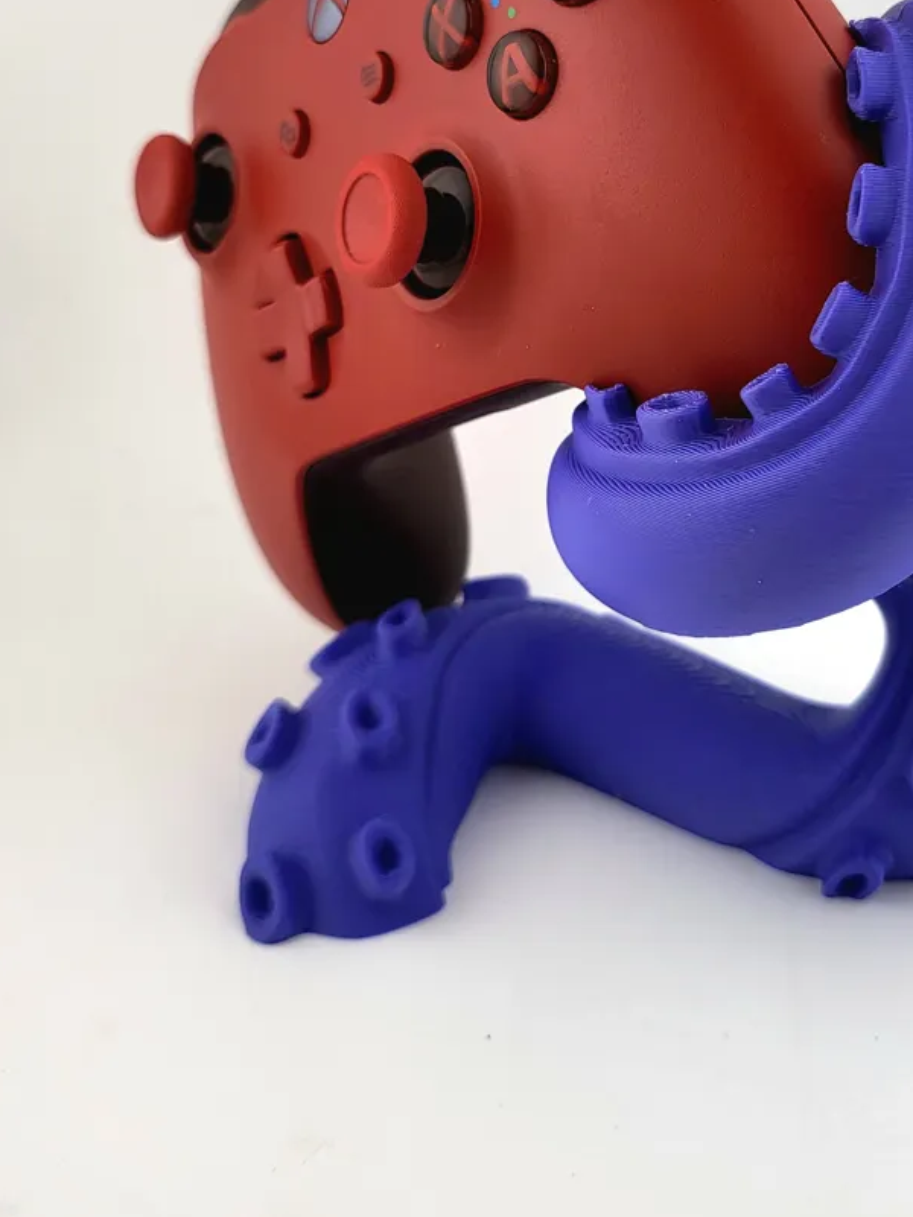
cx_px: 660
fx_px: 1407
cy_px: 354
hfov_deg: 35.3
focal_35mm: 40
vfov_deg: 45.7
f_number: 1.8
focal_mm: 5
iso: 40
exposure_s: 1/909
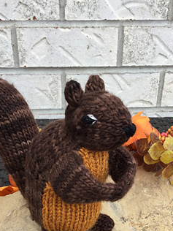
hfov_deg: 29.7
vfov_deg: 37.8
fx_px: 327
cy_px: 176
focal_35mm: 49
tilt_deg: -31.3
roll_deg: -0.4
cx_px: 83
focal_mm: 3.3
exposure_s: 1/286
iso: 25
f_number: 2.4
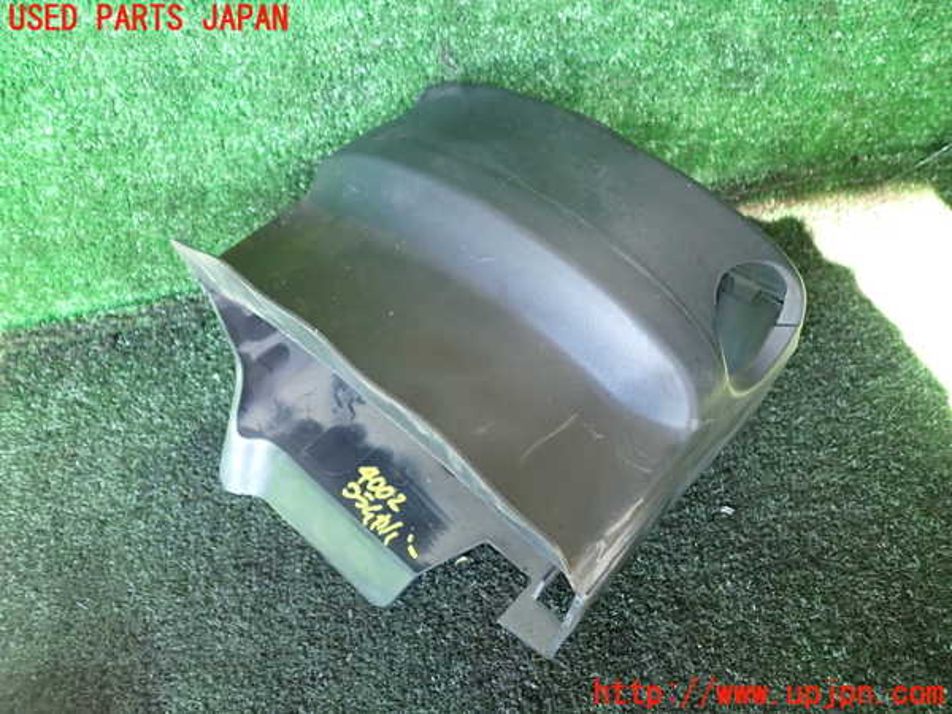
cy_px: 357
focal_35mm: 30
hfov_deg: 60.0
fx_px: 825
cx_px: 476
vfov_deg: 46.8
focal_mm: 5.4
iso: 250
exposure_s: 1/30
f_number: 2.3
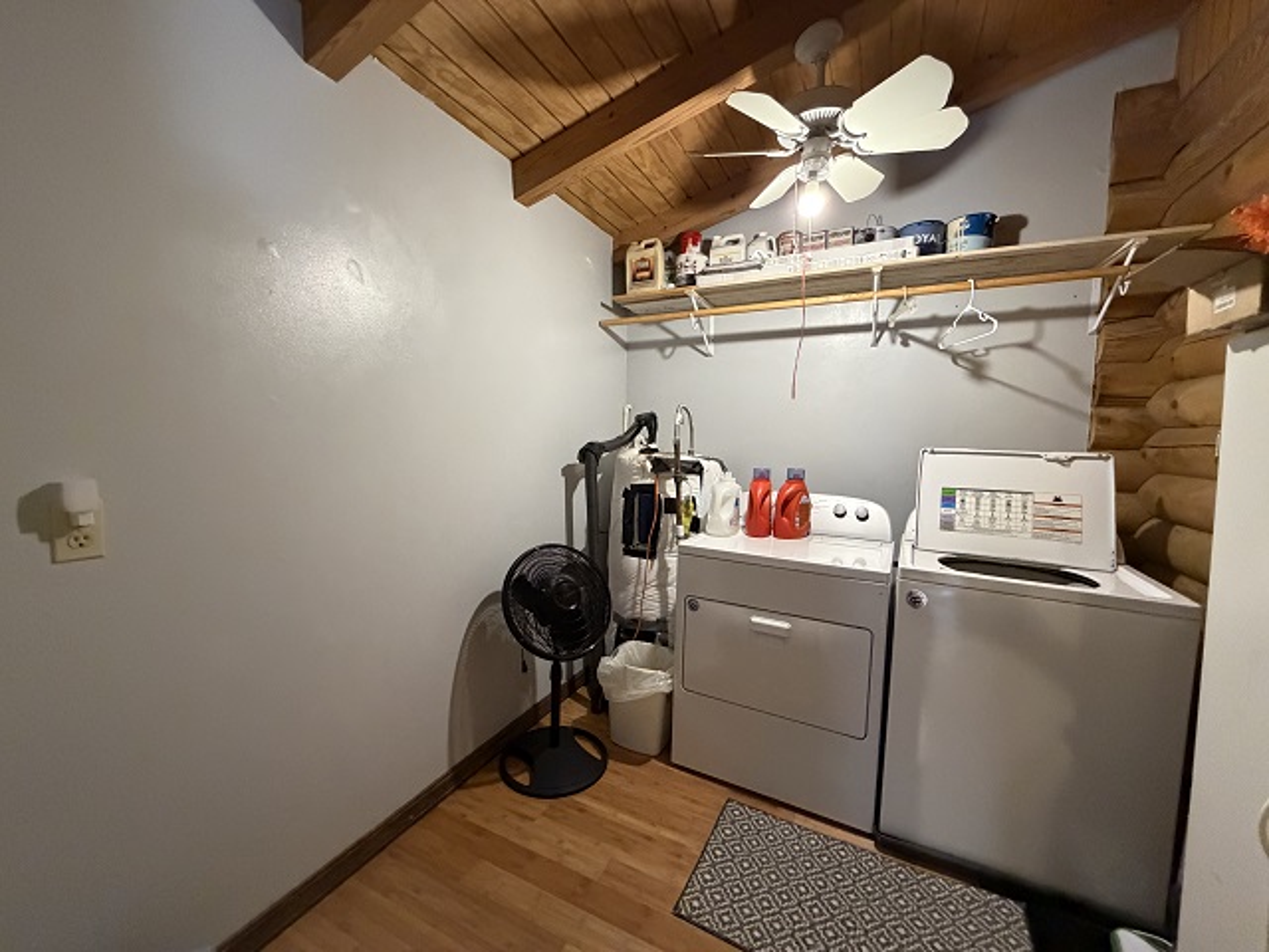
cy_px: 476
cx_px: 634
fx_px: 513
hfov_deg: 102.1
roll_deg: -0.4
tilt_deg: -5.5
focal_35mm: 14
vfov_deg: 85.7
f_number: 2.2
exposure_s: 1/60
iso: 800
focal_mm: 2.22
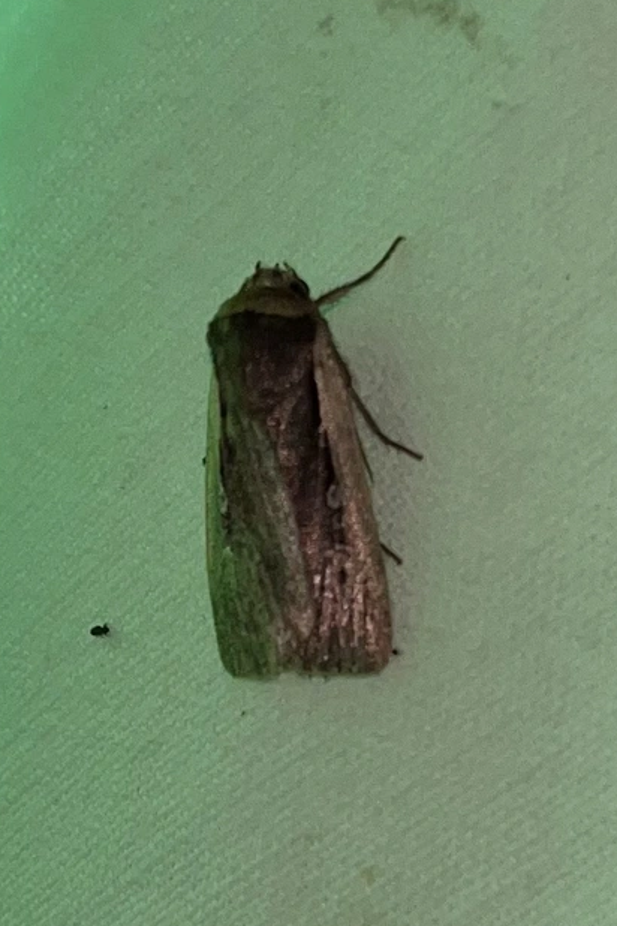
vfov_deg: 65.5
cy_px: 469
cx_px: 312
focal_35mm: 28
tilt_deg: -37.4
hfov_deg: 46.4
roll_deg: -22.6
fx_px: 720
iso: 32
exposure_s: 1/82
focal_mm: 5.1
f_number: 1.6
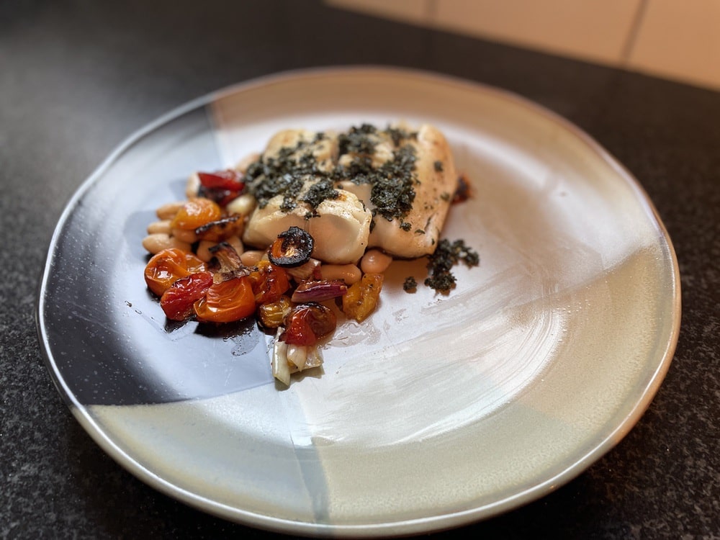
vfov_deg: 53.1
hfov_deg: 67.3
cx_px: 360
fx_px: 541
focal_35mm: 26
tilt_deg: -48.0
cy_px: 270
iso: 80
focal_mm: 4.2
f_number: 1.6
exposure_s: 1/60
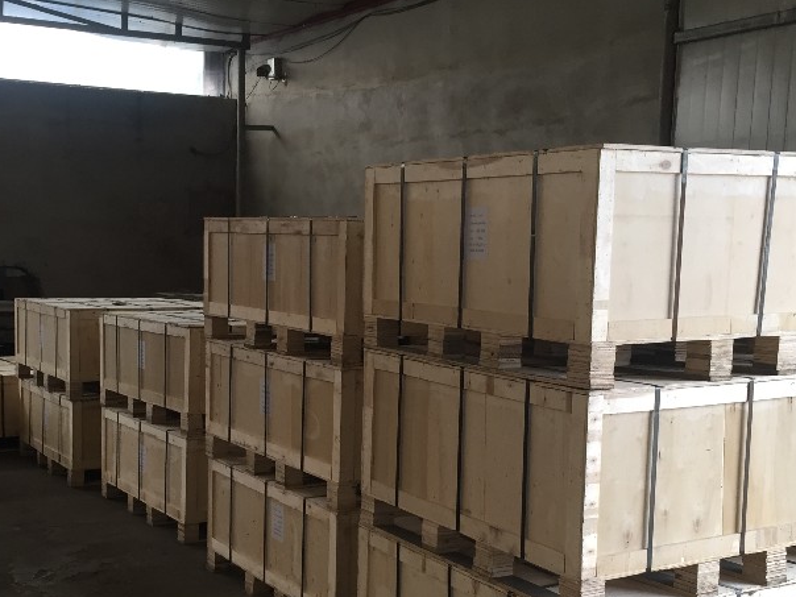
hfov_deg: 39.3
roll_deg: -1.3
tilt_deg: -6.5
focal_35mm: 48
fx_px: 1104
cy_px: 381
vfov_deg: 30.1
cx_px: 286
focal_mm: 4.15
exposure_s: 1/33
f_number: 2.2
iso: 32
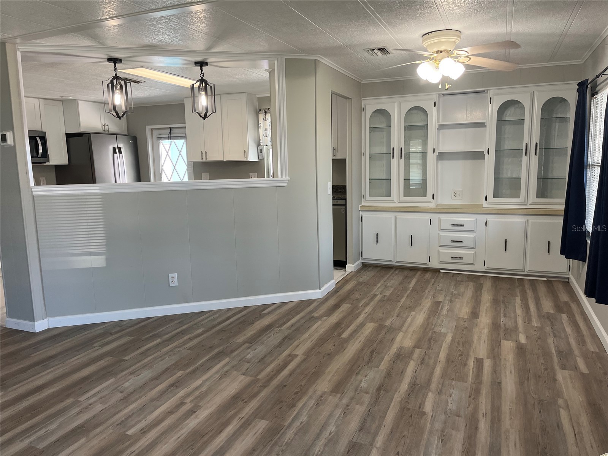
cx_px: 304
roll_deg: +1.5
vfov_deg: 53.1
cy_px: 228
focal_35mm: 26
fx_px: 457
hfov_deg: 67.3
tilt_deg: -9.0
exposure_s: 1/120
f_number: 1.6
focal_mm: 5.1
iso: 125
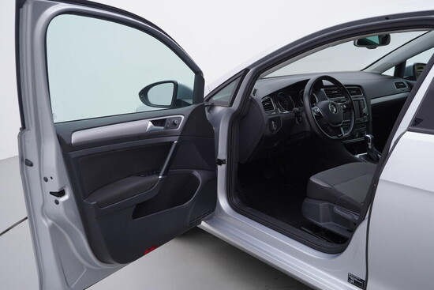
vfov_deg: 36.9
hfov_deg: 53.1
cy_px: 145
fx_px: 434
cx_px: 217
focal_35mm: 36
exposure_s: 1/60
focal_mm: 24
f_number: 4
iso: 125
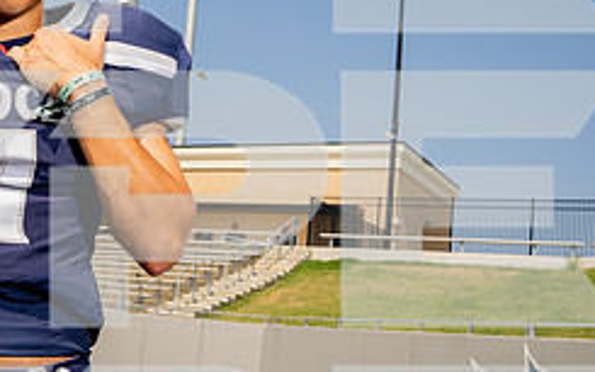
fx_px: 940
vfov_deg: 22.3
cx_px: 2
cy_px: 201
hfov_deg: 32.4
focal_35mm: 58
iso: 100
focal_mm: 24
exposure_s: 1/250
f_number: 7.1
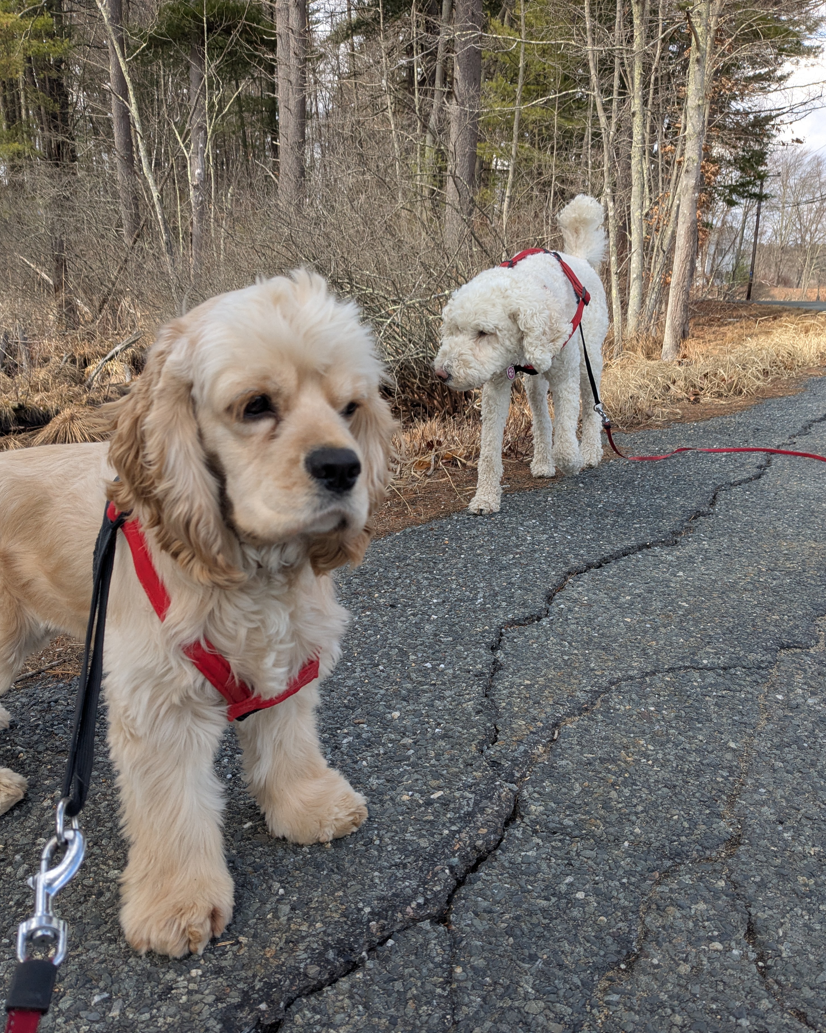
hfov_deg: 50.0
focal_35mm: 29
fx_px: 886
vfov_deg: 60.3
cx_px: 419
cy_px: 564
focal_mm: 4.38
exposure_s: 1/806
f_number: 1.73
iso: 36
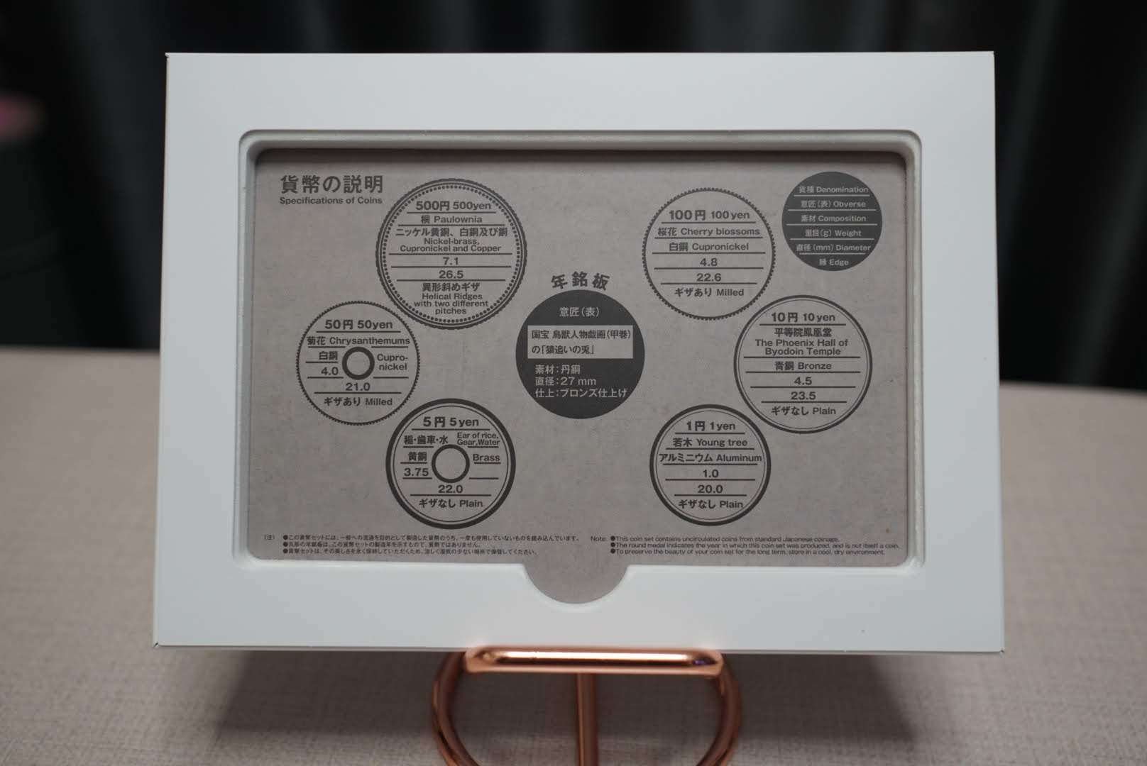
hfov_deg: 53.1
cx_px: 574
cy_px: 383
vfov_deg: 36.9
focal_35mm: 36
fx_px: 1148
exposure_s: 1/30
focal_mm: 24
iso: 400
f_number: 3.2
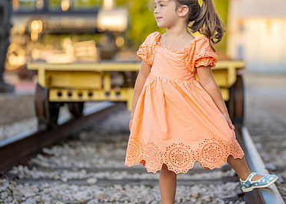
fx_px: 707
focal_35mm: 87
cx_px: 197
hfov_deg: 22.7
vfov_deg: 16.5
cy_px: 84
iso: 100
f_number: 1.2
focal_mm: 50
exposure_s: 1/800
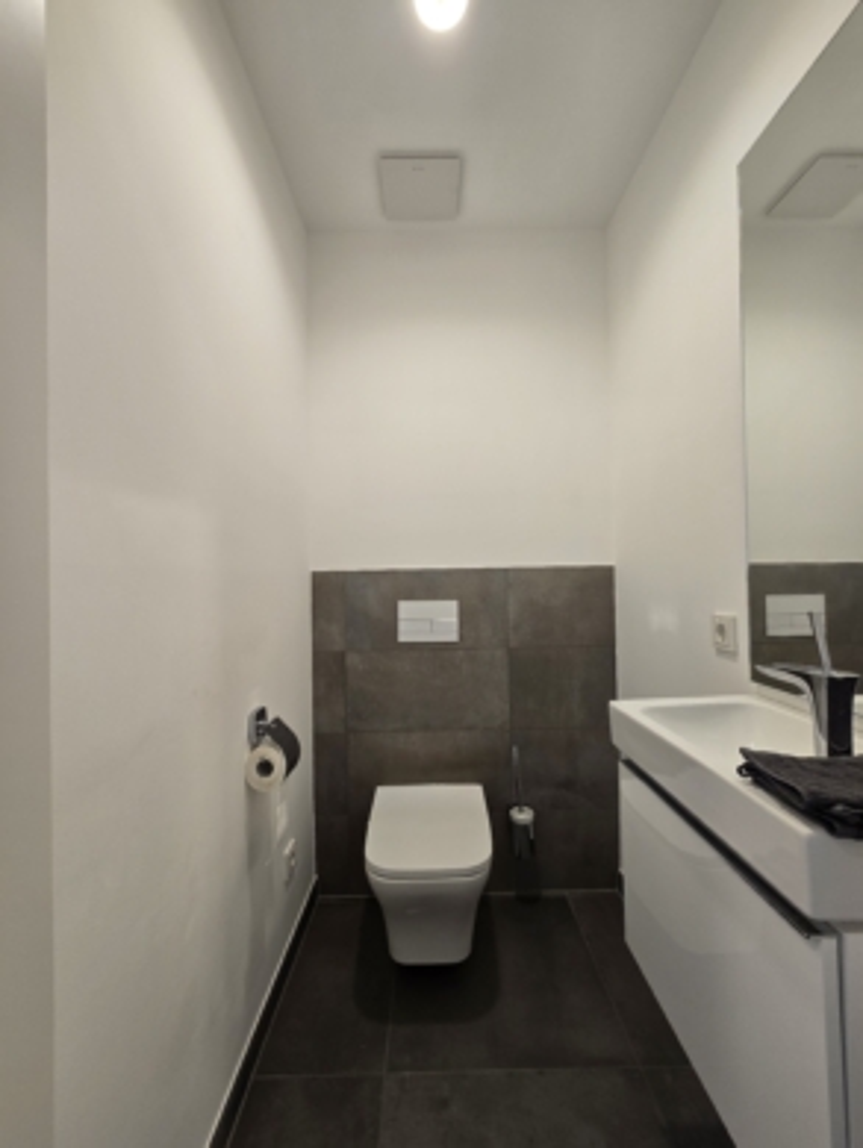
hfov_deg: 90.0
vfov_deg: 106.1
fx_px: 432
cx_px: 432
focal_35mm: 13
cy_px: 574
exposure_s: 1/50
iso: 80
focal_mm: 2.2
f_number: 2.2
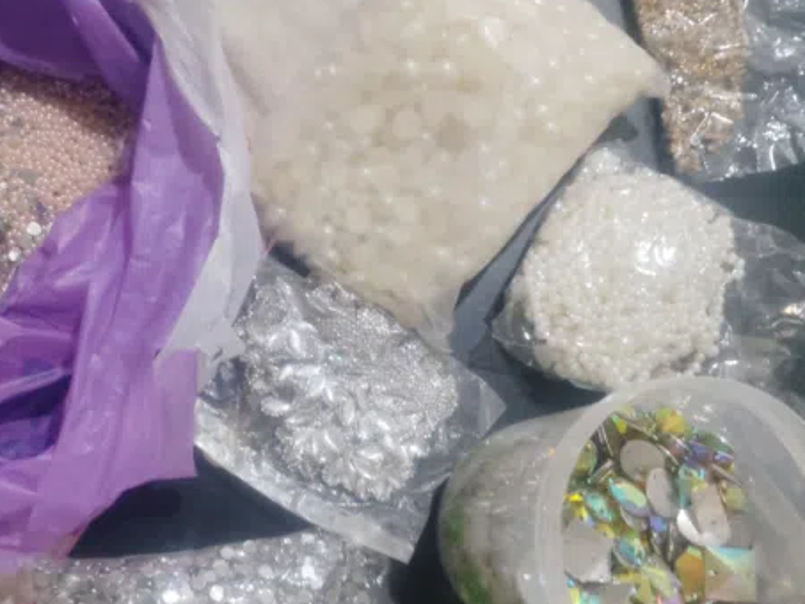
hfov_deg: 45.7
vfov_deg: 34.7
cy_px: 417
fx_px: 954
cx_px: 350
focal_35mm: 41
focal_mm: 4.25
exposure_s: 1/25
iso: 688
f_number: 1.8
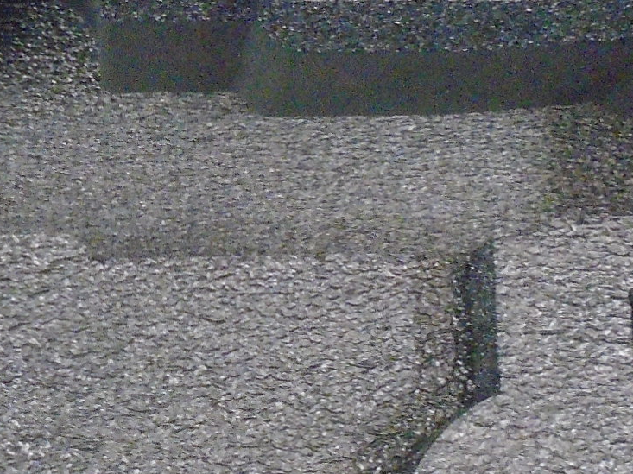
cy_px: 300
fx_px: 1682
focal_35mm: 92
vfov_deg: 16.0
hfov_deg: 21.1
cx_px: 142
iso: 800
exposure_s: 1/50
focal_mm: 4.6
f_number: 3.2
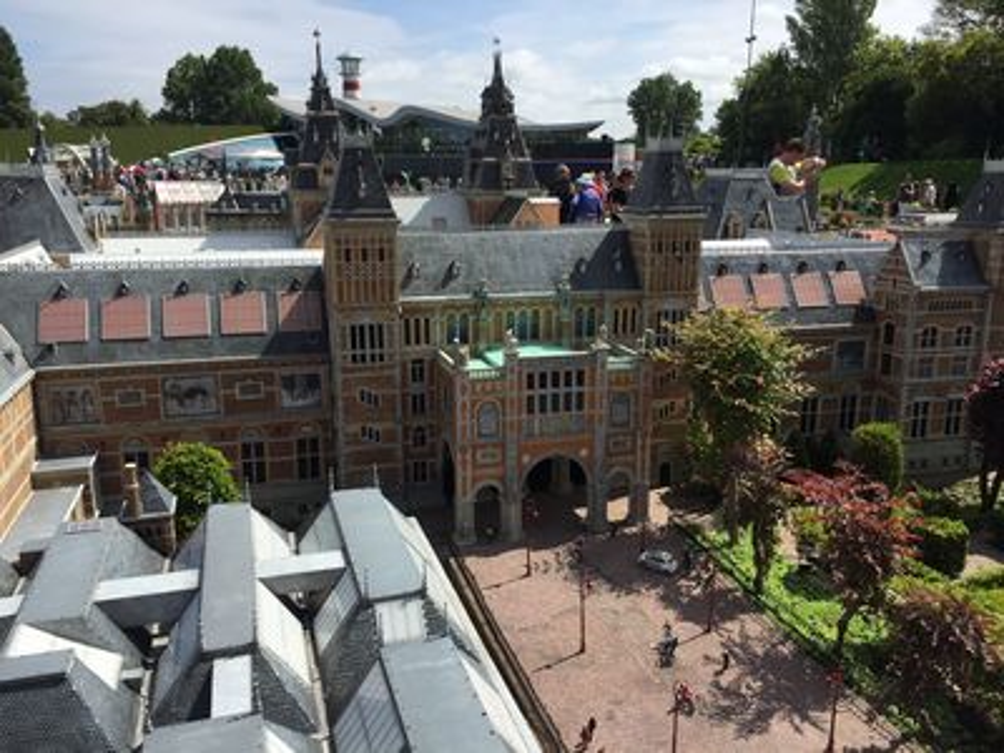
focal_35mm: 29
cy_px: 376
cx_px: 502
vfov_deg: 48.2
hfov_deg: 61.7
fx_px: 841
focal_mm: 4.15
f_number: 2.2
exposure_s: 1/2326
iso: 32
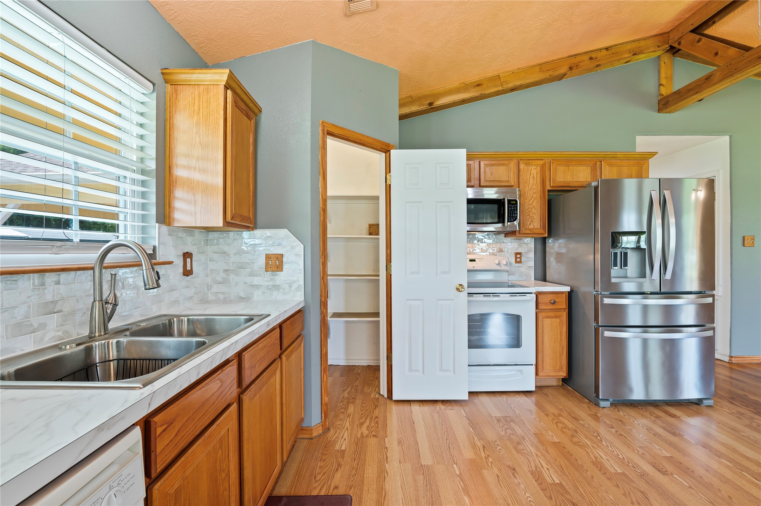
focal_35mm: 15
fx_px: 317
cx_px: 380
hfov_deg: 100.4
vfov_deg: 77.2
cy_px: 253
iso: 125
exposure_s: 1/3
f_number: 6.3
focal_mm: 15
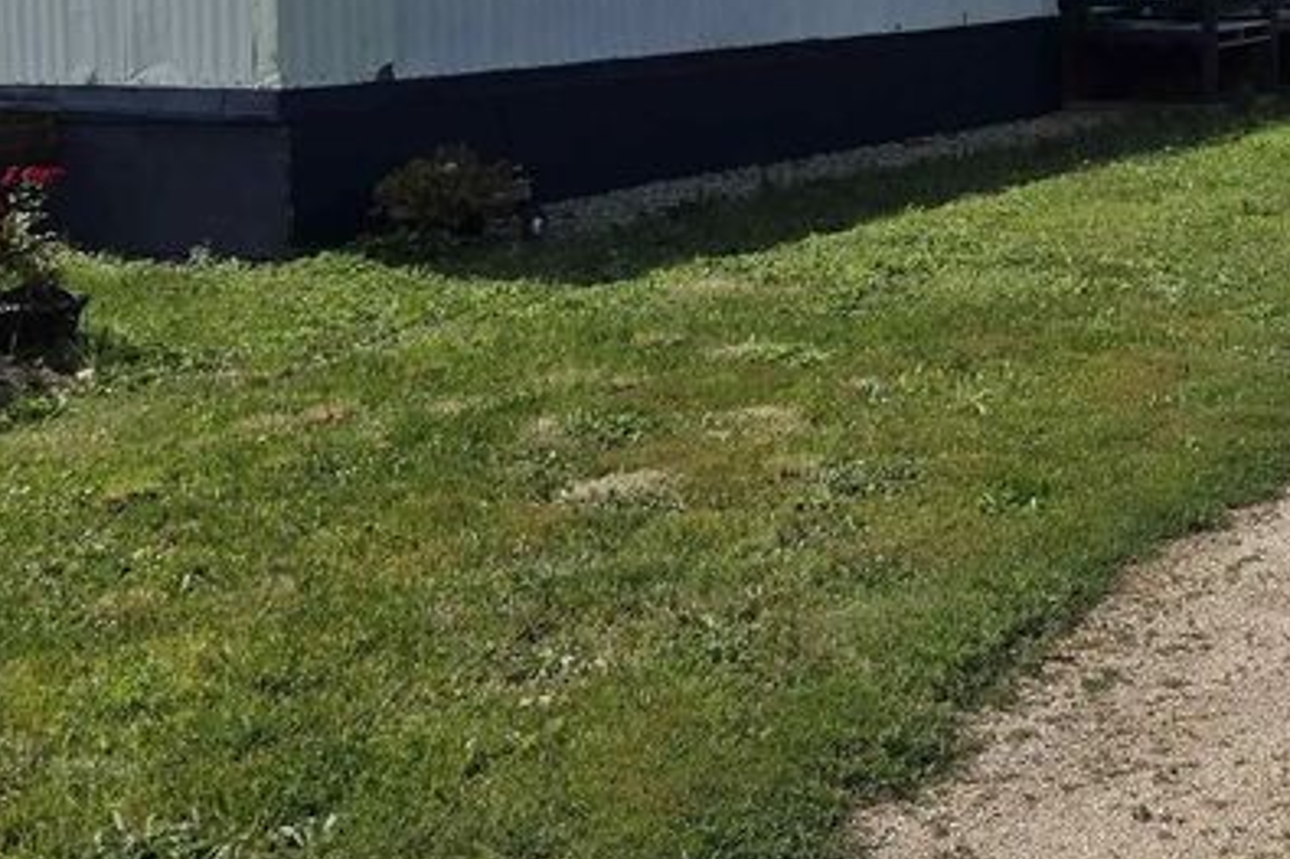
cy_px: -20
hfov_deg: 31.3
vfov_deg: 21.1
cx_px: 1088
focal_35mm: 62
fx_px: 2221
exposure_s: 1/6412
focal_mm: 5.4
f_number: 1.8
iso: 80
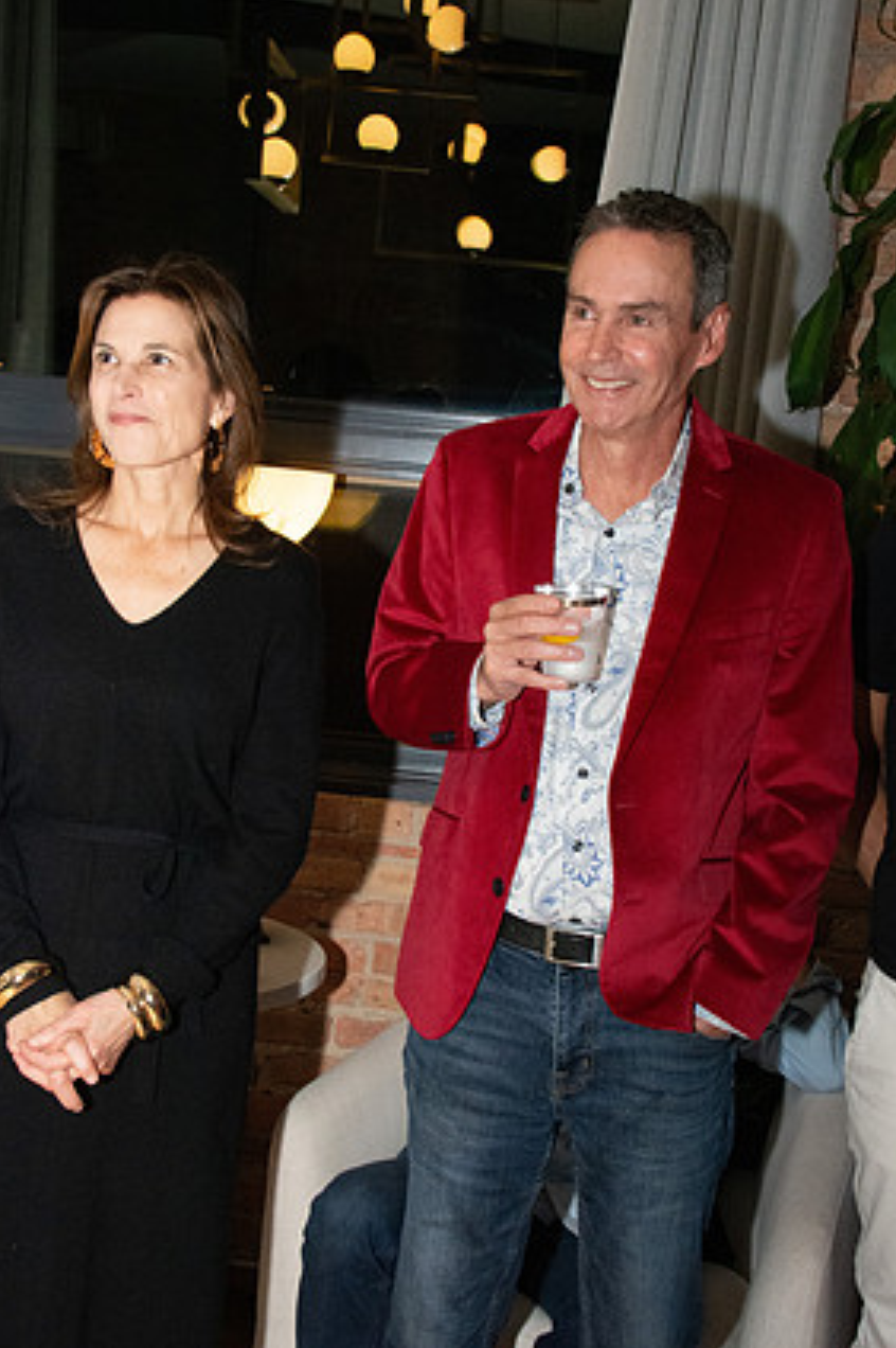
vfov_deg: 38.9
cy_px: 636
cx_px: 442
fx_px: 1907
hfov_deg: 26.4
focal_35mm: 51
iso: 5000
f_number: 11
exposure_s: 1/250
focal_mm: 32
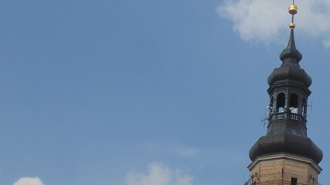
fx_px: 998
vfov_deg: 10.4
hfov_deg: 18.4
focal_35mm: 114
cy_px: 255
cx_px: 308
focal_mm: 7.4
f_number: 11.3
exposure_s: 1/125
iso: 80
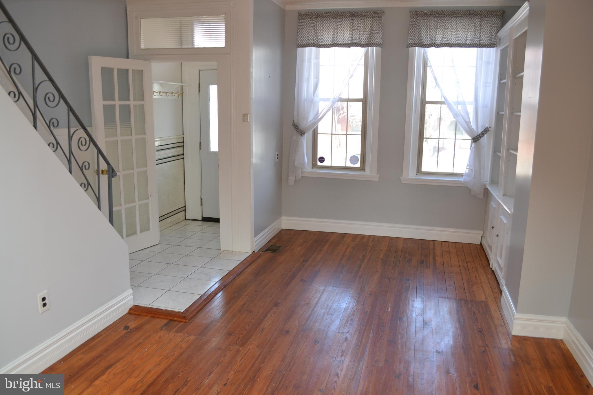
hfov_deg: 67.4
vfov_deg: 47.9
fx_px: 445
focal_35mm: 27
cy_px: 198
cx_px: 296
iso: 400
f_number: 4.5
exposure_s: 1/80
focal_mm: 18
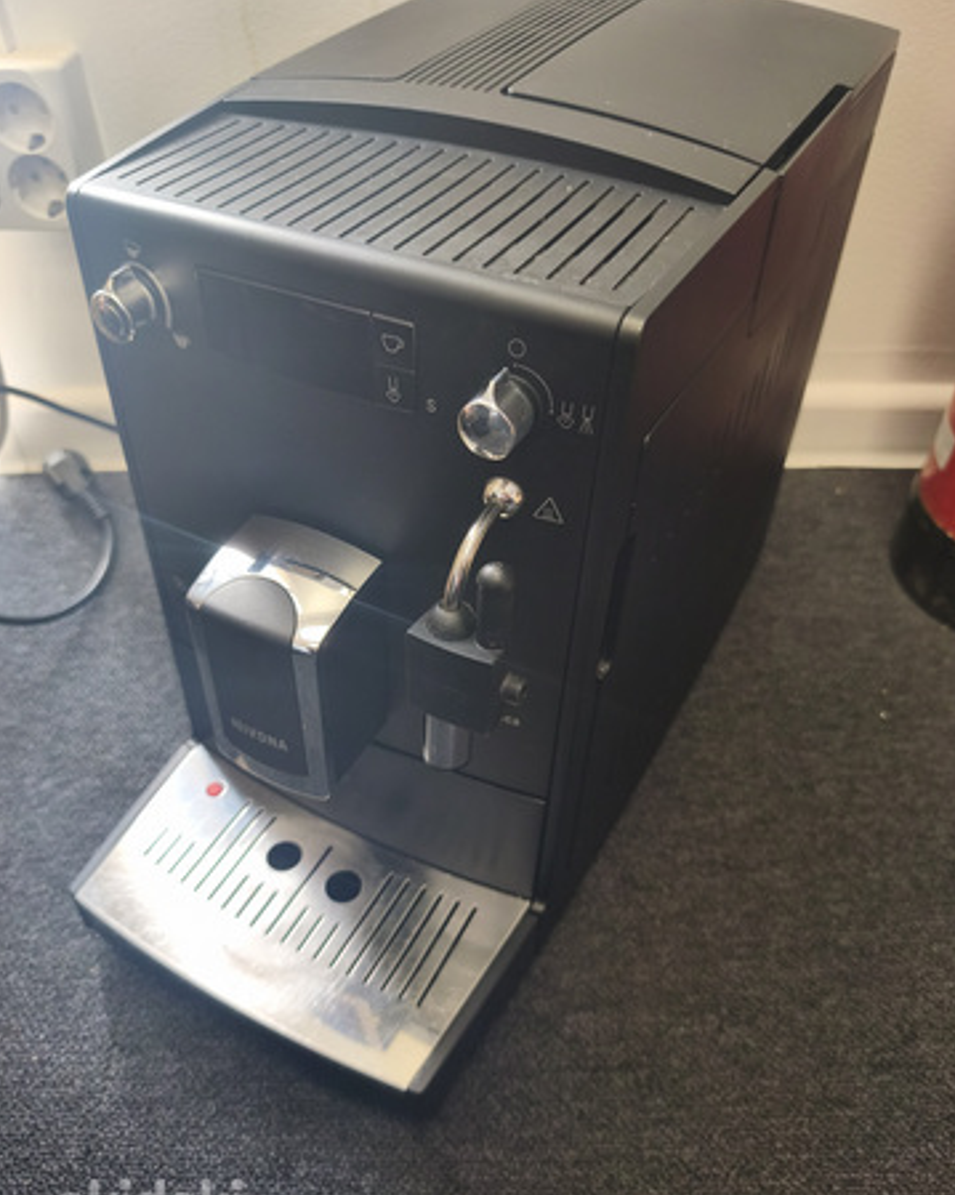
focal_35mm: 25
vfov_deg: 68.1
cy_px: 631
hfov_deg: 56.8
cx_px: 478
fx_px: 884
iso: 250
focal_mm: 6.18
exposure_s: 1/99.9
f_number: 1.65
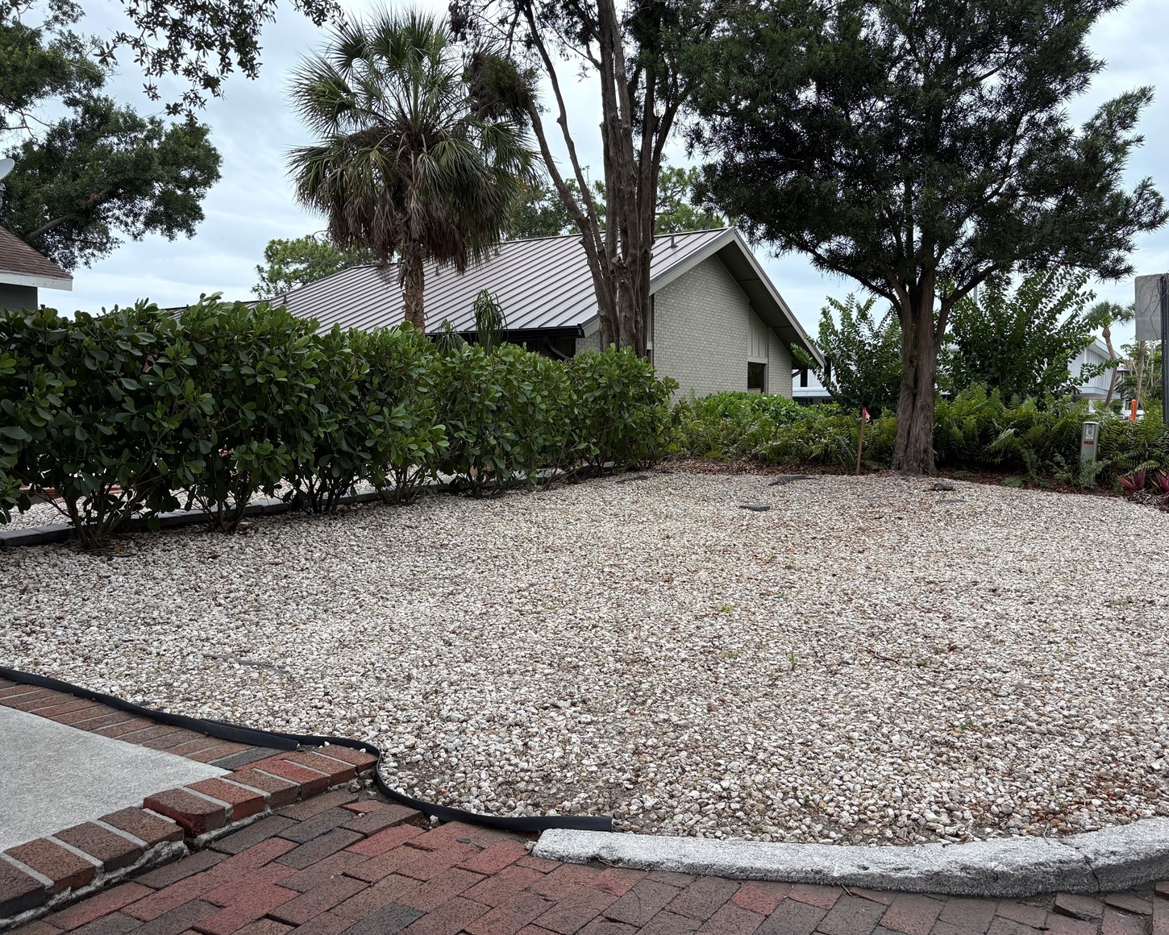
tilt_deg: -3.3
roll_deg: +0.2
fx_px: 969
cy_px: 468
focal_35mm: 28
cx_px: 615
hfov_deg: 62.2
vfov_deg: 51.5
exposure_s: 1/1751
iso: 64
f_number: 1.6
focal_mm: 5.96
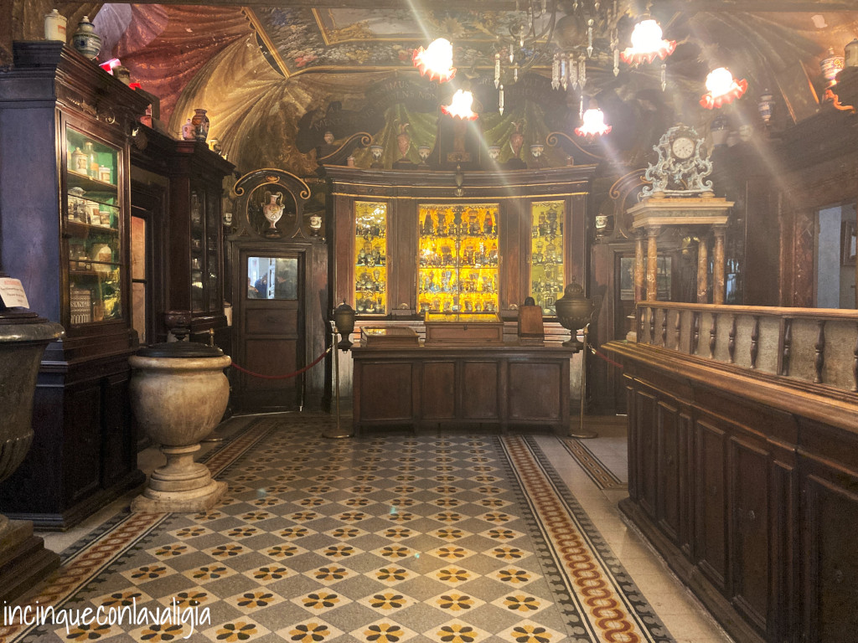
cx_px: 429
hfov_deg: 63.4
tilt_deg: -1.3
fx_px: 694
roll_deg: -1.6
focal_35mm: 28
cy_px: 322
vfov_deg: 49.7
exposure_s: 1/25
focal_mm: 3.99
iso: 320
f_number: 1.8
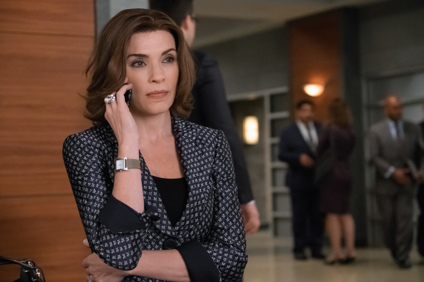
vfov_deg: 16.5
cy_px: 141
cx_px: 212
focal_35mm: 83
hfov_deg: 24.5
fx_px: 977
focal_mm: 55
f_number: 3.2
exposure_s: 1/125
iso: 5000
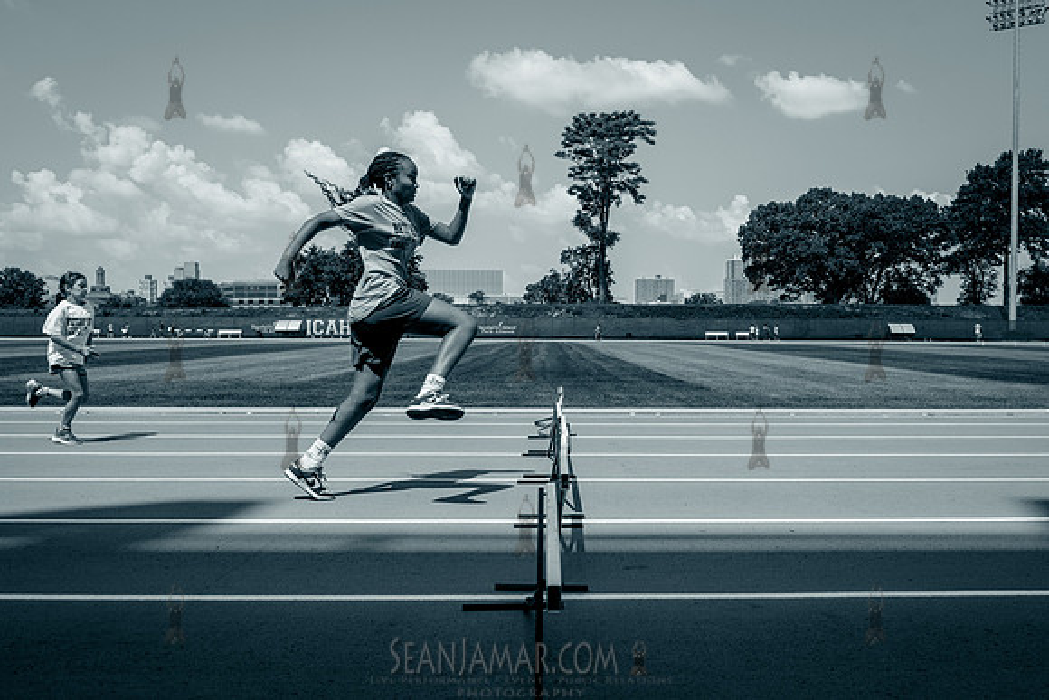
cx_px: 576
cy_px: 380
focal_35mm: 36
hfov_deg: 52.6
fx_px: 1058
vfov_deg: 36.6
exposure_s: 1/3200
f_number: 5.6
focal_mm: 32
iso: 400
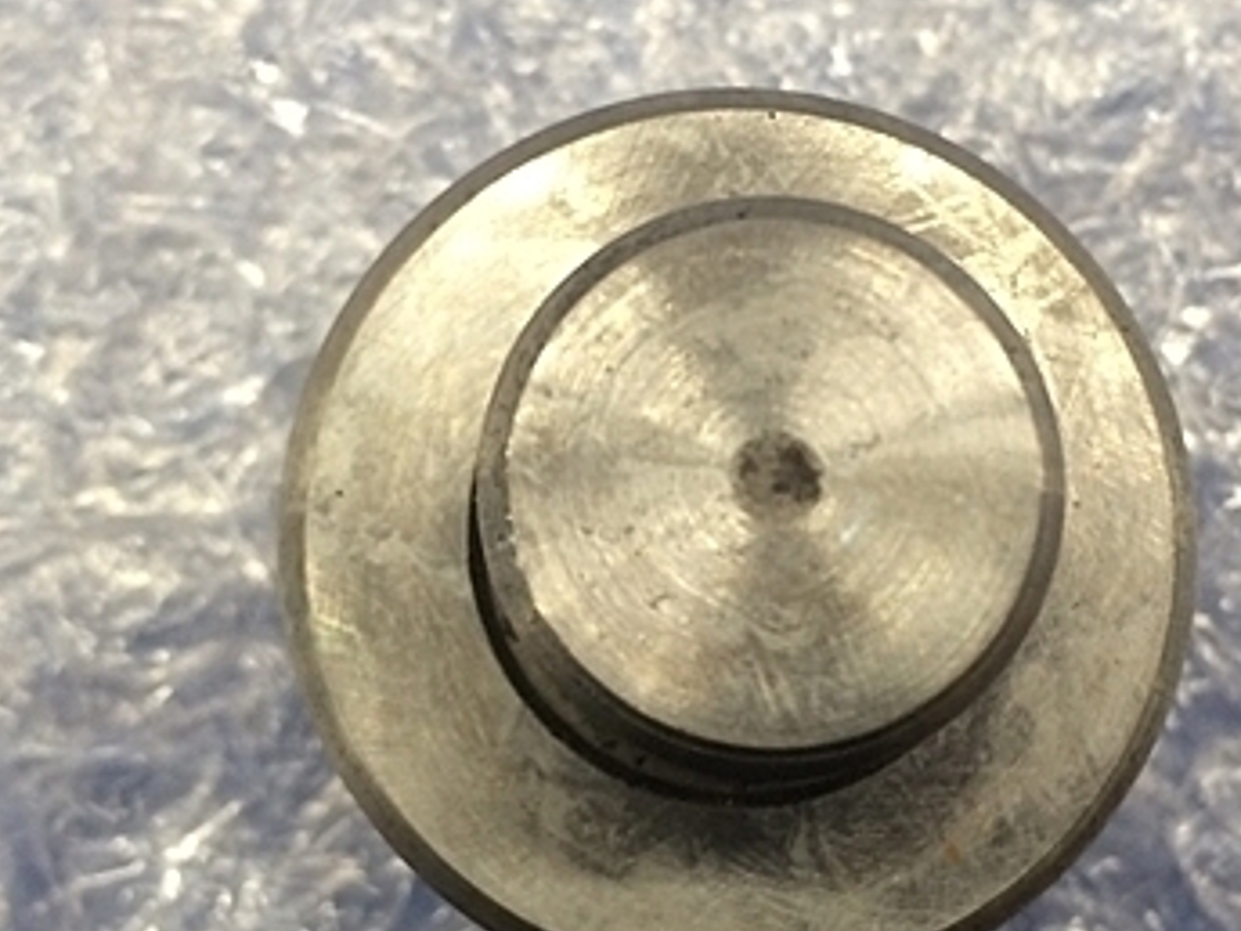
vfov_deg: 27.0
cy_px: 480
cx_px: 657
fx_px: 1936
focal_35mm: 54
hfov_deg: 35.5
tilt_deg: -88.2
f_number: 2.2
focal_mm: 4.15
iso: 80
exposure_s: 1/30
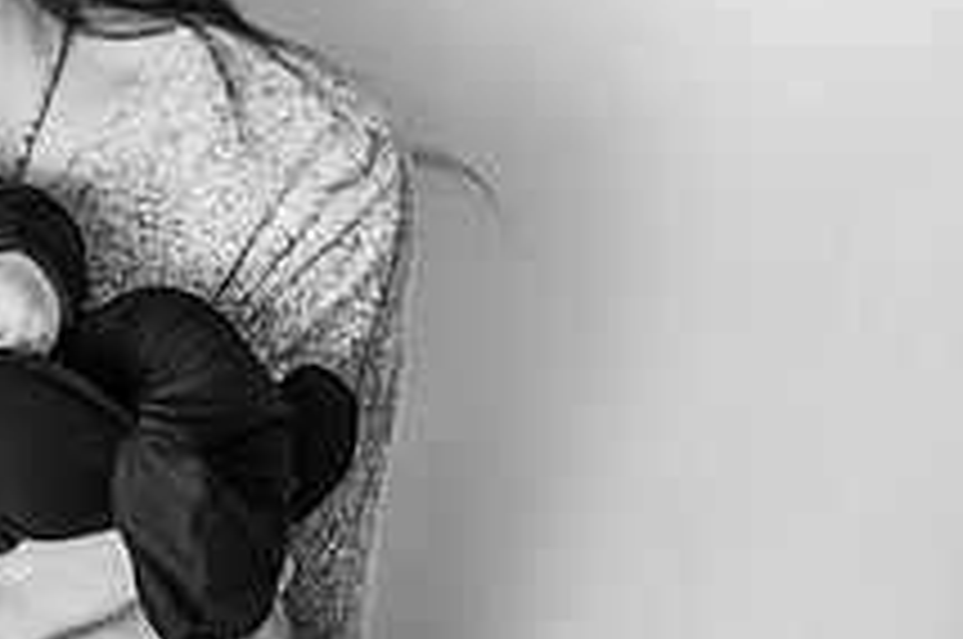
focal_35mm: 71
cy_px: -24
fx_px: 1896
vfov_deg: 18.5
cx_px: -241
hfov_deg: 25.2
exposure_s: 1/200
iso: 200
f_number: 2.8
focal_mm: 24
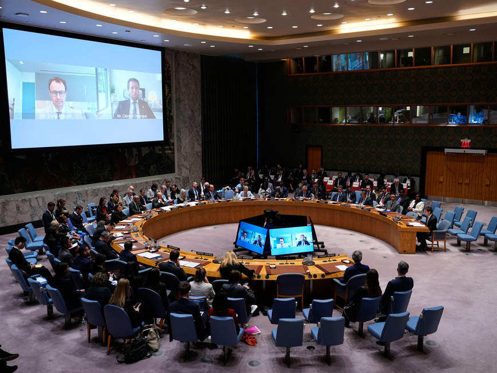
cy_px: 192
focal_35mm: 33
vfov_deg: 43.0
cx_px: 257
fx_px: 474
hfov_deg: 55.3
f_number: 2.8
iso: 800
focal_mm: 29
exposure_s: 1/80
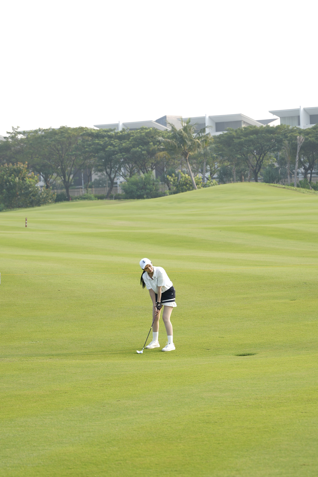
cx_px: 163
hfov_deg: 11.5
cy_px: 214
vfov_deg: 17.2
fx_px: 1576
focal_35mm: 119
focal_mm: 70
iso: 80
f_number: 2.8
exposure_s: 1/320
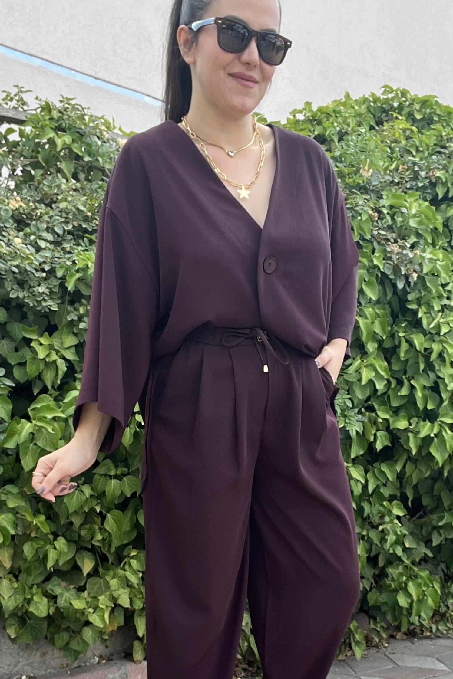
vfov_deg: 58.7
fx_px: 604
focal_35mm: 32
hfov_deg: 41.1
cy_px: 338
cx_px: 250
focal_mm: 2.71
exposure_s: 1/195
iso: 25
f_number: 2.2
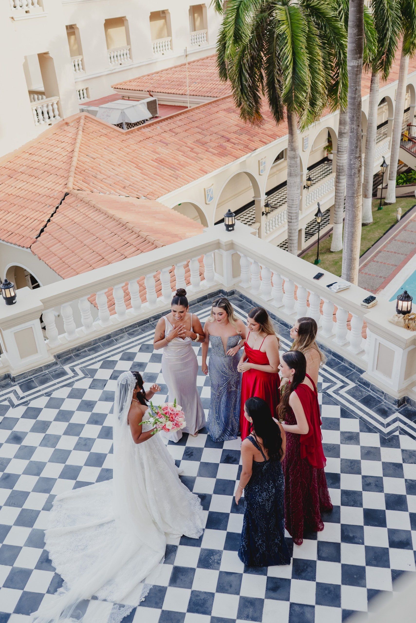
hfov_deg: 37.9
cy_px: 312
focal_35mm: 35
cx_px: 208
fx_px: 606
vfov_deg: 54.4
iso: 125
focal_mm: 35
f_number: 2.8
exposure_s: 1/320
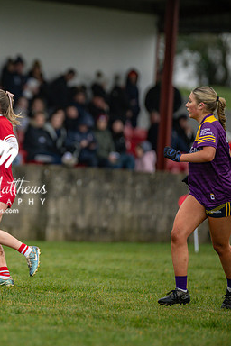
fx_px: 4360
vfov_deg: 4.6
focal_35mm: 453
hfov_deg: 3.0
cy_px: 173
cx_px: -14
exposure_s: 1/1000
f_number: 2.8
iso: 640
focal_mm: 300
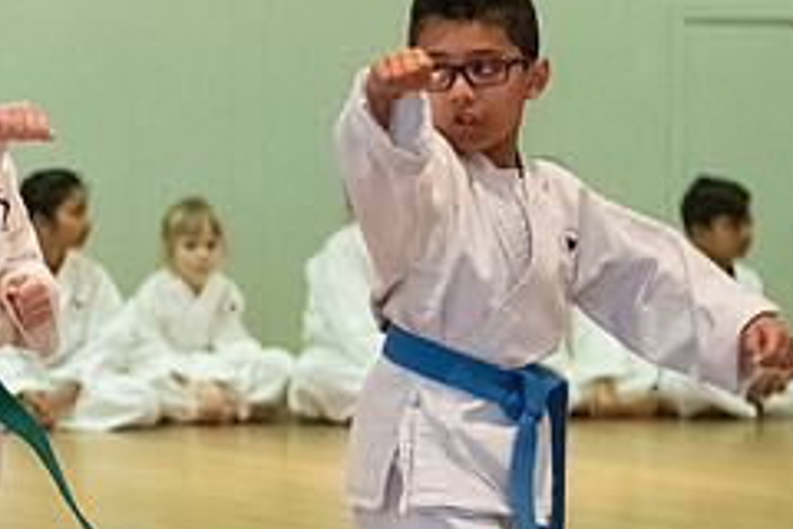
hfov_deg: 6.6
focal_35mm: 307
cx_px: -265
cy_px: 381
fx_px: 6762
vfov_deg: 4.5
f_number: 2
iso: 3200
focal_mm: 50
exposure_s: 1/500
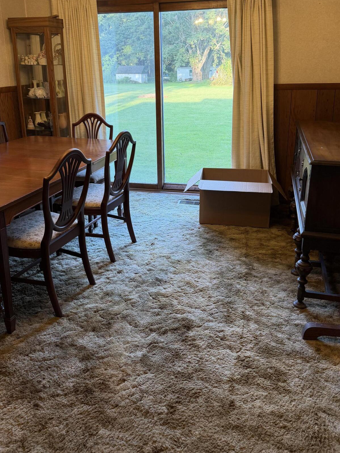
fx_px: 393
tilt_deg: -16.7
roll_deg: +1.2
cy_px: 175
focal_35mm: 30
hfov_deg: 46.8
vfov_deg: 59.3
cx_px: 167
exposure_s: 1/120
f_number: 1.78
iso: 200
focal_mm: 6.76
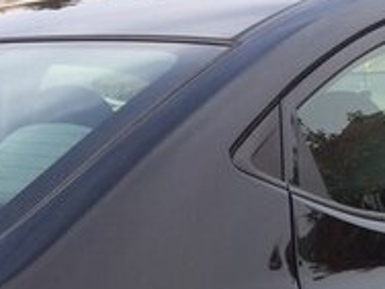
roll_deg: +5.0
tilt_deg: -22.5
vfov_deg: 13.2
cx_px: 252
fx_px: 1134
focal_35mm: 102
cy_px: 499
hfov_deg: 19.2
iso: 32
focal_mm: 4.15
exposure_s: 1/733
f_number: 2.2
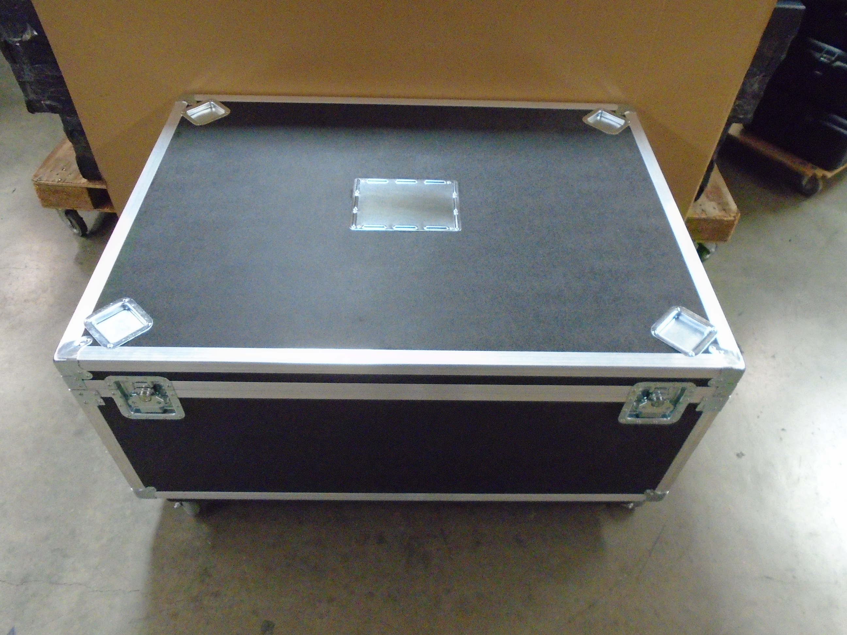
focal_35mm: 26
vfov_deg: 53.1
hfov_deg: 67.3
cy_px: 318
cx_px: 424
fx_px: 636
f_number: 3.2
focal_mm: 4.6
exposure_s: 1/30
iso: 800
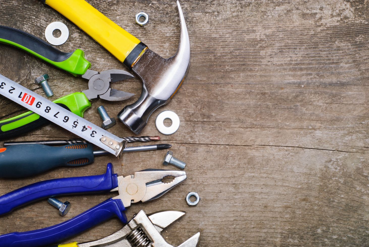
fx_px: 842
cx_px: 190
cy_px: 129
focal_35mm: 82
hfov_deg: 24.7
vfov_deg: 16.7
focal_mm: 50
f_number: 7.1
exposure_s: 1/200
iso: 100
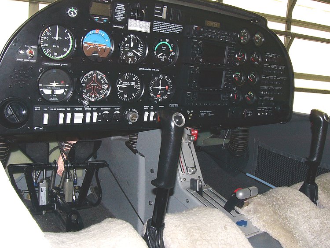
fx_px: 334
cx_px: 165
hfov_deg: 52.6
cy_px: 124
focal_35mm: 35
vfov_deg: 40.7
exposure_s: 1/30
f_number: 2.8
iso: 100
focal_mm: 4.6
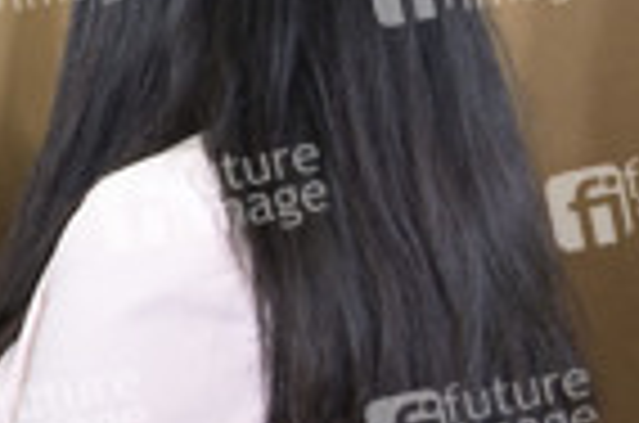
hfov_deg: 16.9
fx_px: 1913
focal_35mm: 108
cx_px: -358
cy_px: 86
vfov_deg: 12.6
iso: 2500
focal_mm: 34
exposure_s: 1/100
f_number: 5.6
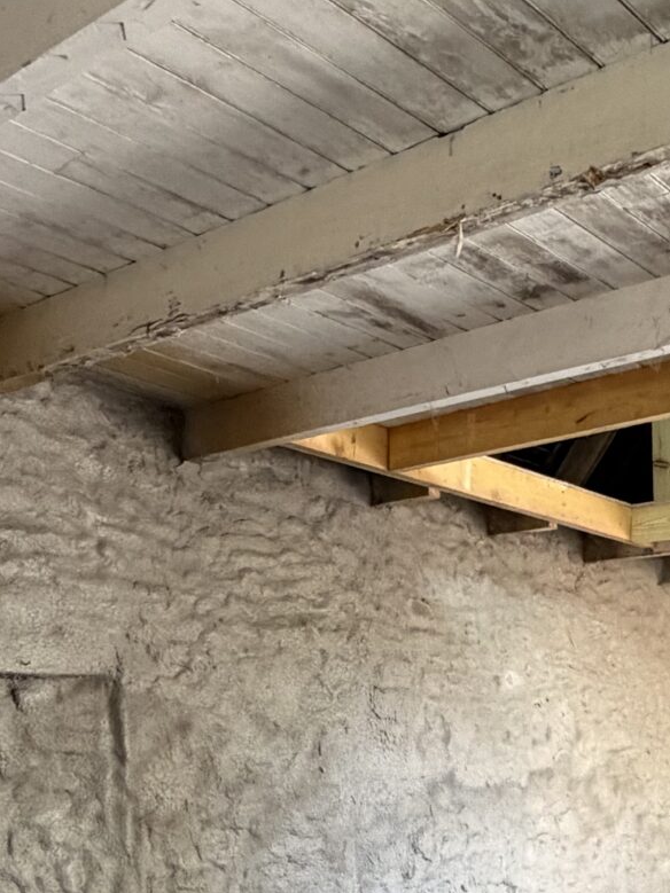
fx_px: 1187
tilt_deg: +0.0
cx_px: 421
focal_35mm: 46
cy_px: 786
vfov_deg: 38.7
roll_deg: -0.9
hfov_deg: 31.4
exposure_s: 1/60
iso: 400
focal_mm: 2.22
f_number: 2.2
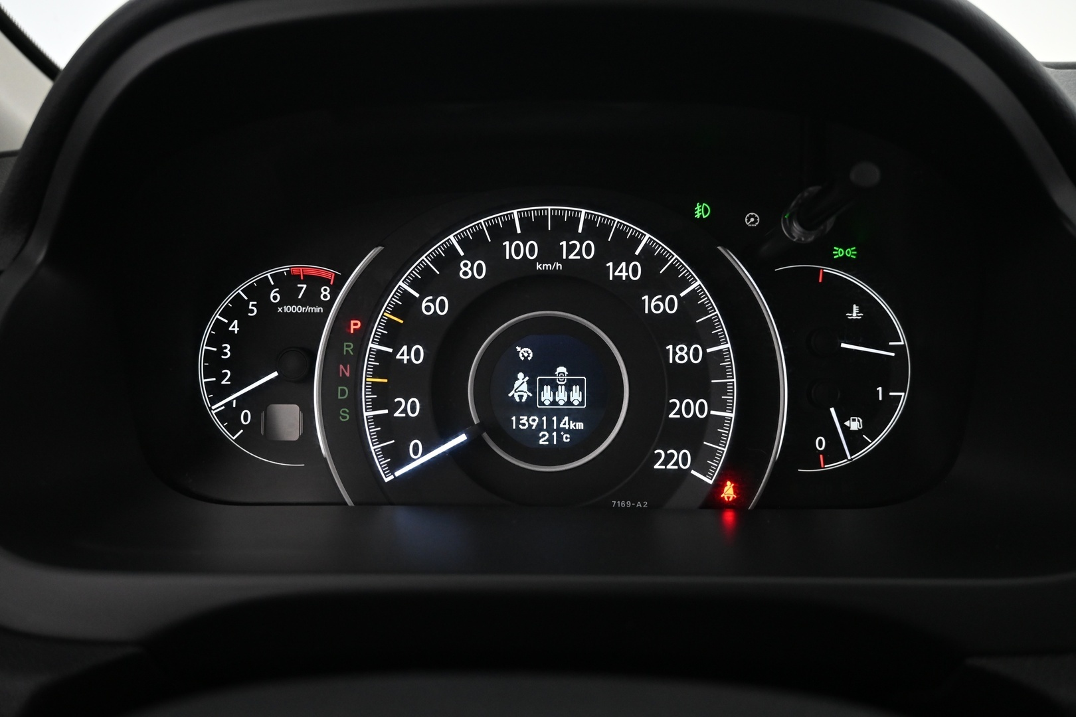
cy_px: 358
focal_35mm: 27
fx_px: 807
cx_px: 538
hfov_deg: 67.4
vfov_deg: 47.9
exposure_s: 1/30
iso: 1800
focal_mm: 18
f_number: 3.5
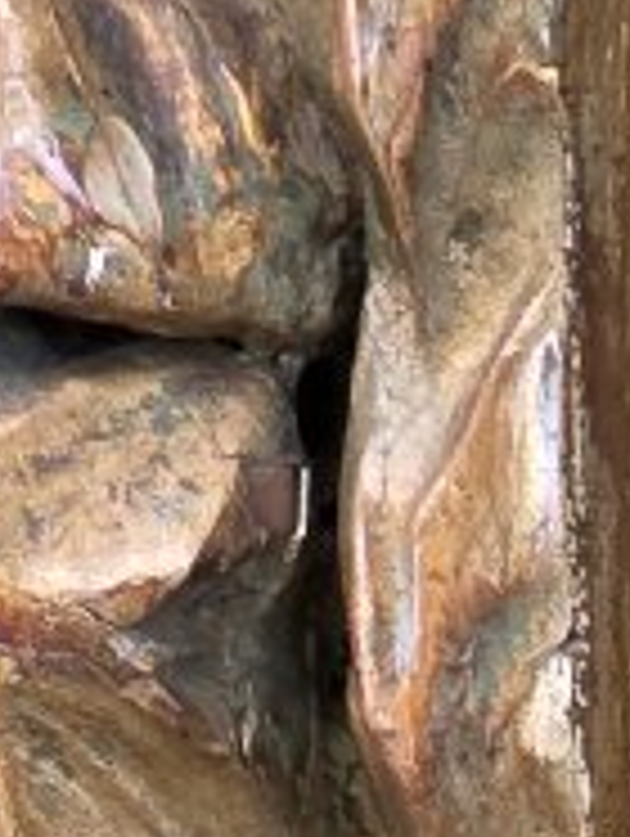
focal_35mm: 445
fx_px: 10774
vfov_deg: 4.3
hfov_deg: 3.3
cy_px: 2146
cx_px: 1098
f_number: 2.4
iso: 500
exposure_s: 1/100
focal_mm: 7.9
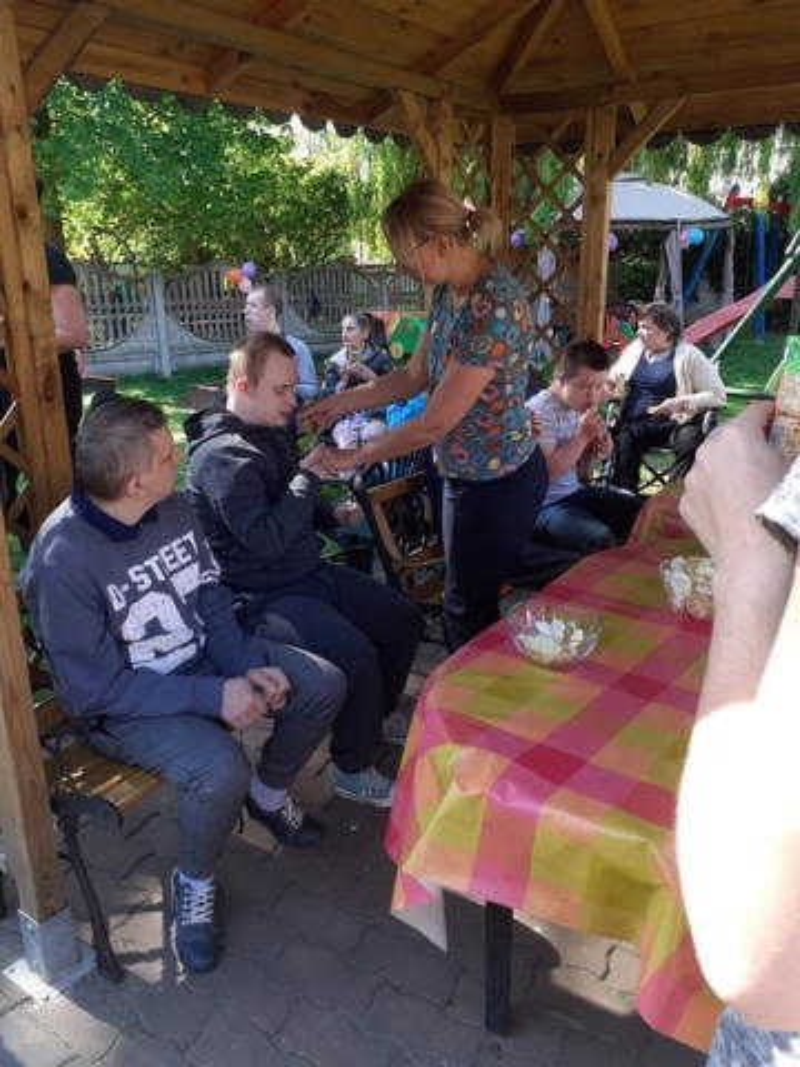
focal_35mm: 27
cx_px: 400
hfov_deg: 51.4
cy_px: 534
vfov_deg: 65.3
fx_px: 832
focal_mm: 3.6
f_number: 1.9
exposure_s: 1/135
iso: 40
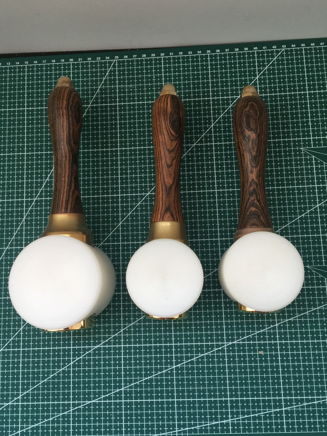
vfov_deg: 56.8
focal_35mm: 32
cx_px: 163
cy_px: 212
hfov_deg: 44.2
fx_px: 403
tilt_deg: -80.8
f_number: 2.2
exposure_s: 1/33
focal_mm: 4.15
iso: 64
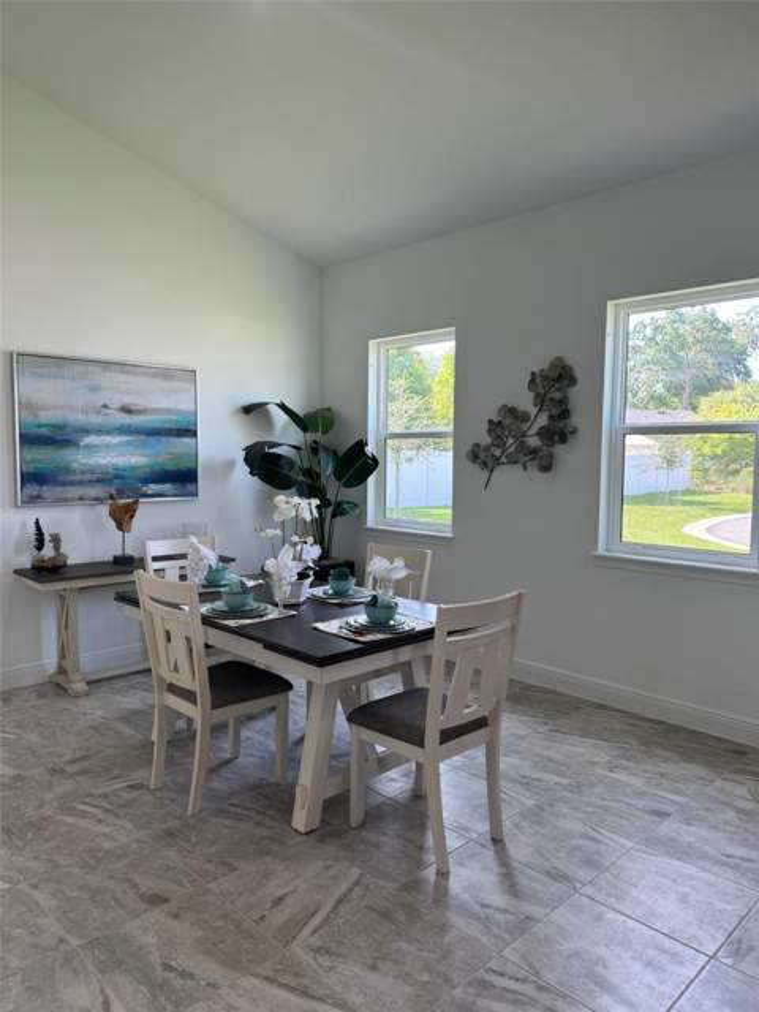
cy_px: 506
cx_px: 380
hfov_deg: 56.8
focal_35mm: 24
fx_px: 702
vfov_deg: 71.6
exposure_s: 1/134
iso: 80
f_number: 1.78
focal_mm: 6.76
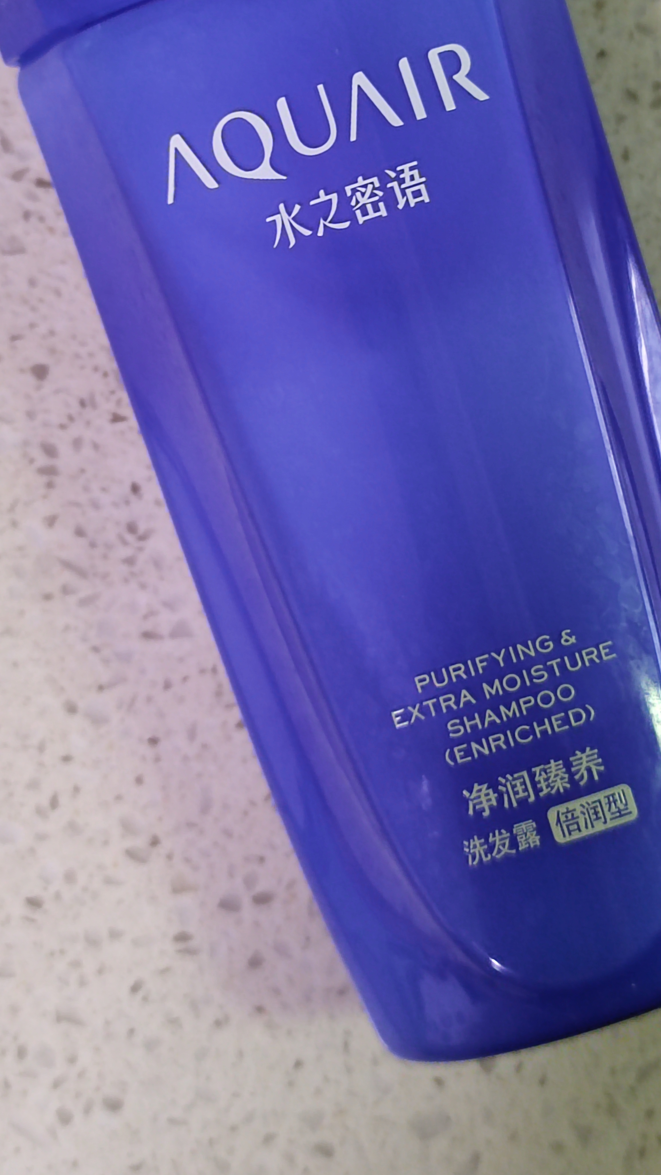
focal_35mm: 74
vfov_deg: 28.4
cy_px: 370
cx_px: 443
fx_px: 2306
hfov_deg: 16.3
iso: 503
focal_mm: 6.72
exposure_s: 1/50
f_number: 1.69
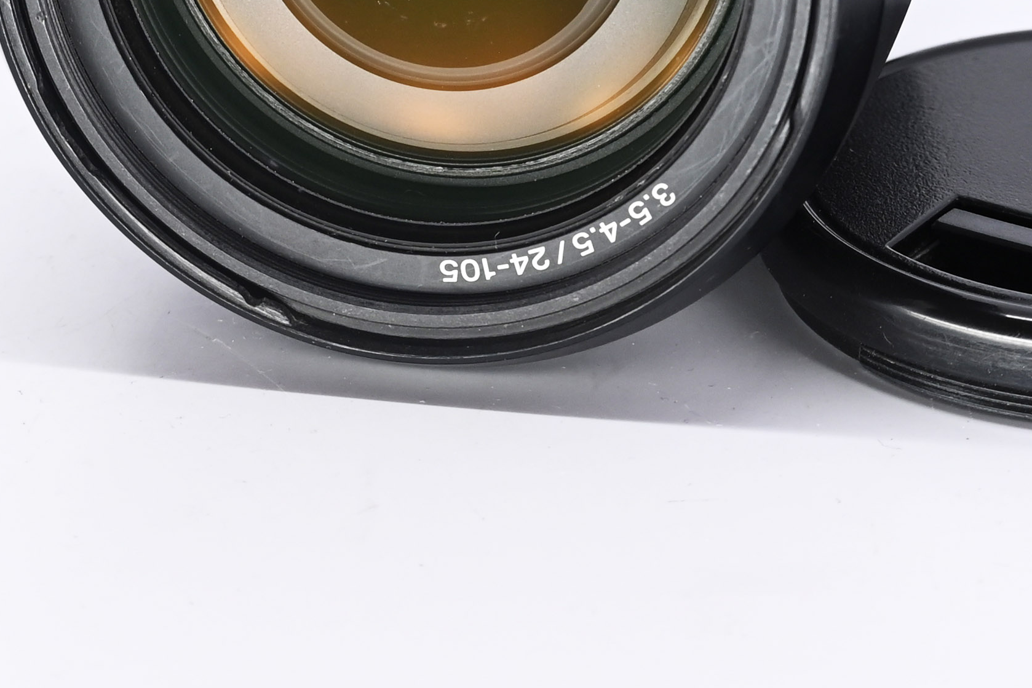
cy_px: -68
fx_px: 5447
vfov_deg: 7.2
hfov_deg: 10.8
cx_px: 557
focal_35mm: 190
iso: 500
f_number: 9
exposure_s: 1/160
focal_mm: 54
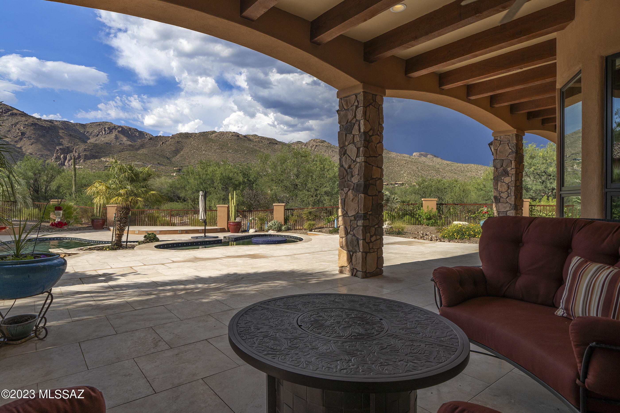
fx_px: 293
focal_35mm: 17
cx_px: 310
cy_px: 206
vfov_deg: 70.4
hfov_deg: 93.3
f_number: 9
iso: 100
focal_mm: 17
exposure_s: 1/160
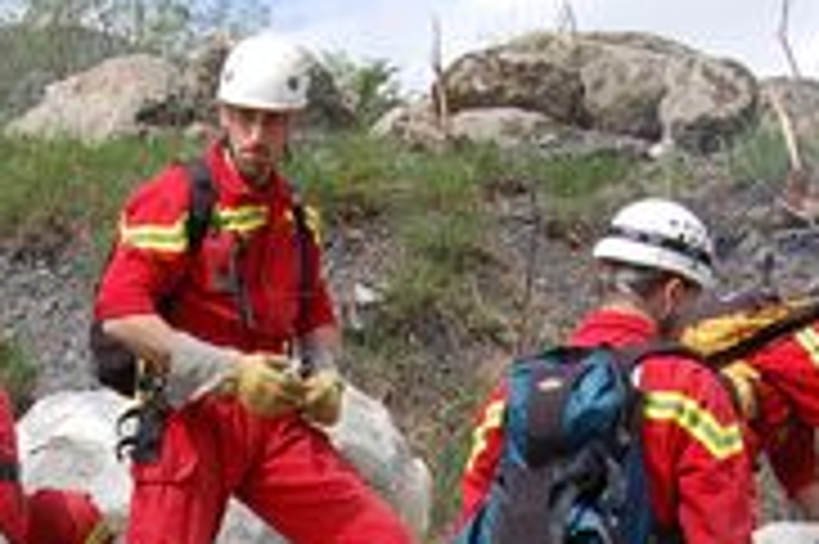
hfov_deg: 17.4
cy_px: 843
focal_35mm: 116
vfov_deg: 11.3
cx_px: 68
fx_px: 2637
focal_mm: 22
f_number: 9
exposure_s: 1/320
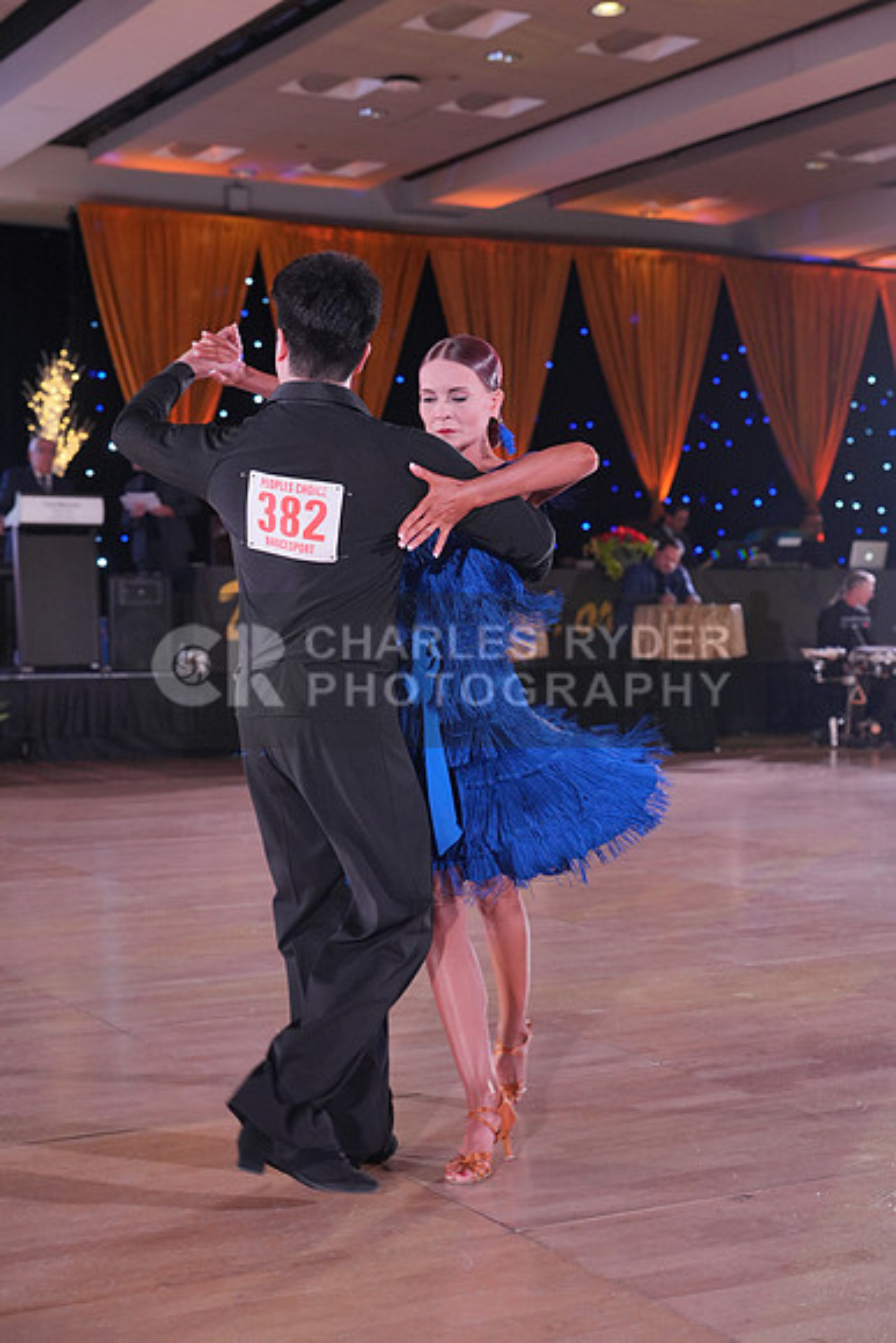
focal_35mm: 56
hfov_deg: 24.2
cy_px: 672
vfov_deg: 35.6
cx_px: 448
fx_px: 2089
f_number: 4
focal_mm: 56
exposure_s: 1/400
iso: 2000
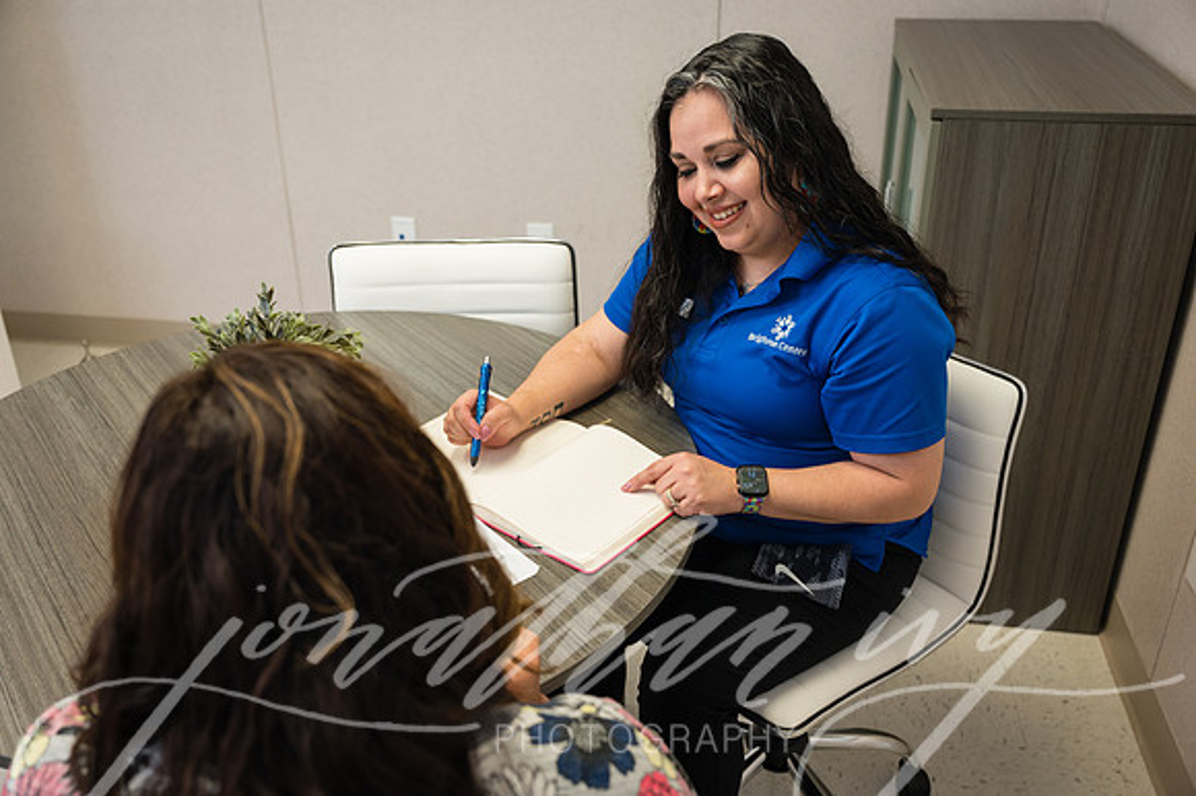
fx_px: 1112
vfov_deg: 39.4
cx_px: 598
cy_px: 398
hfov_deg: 56.5
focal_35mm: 34
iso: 1250
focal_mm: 33.5
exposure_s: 1/200
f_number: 3.5
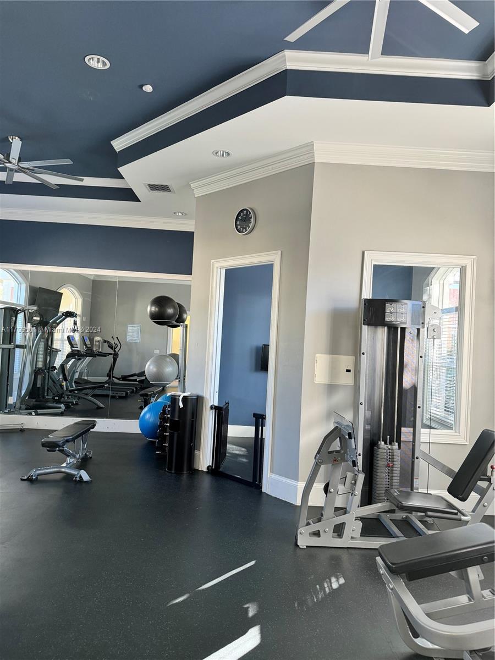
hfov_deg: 56.8
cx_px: 248
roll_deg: -2.9
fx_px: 458
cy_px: 330
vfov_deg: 71.6
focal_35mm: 24
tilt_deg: +1.6
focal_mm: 6.76
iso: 200
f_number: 1.78
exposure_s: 1/121
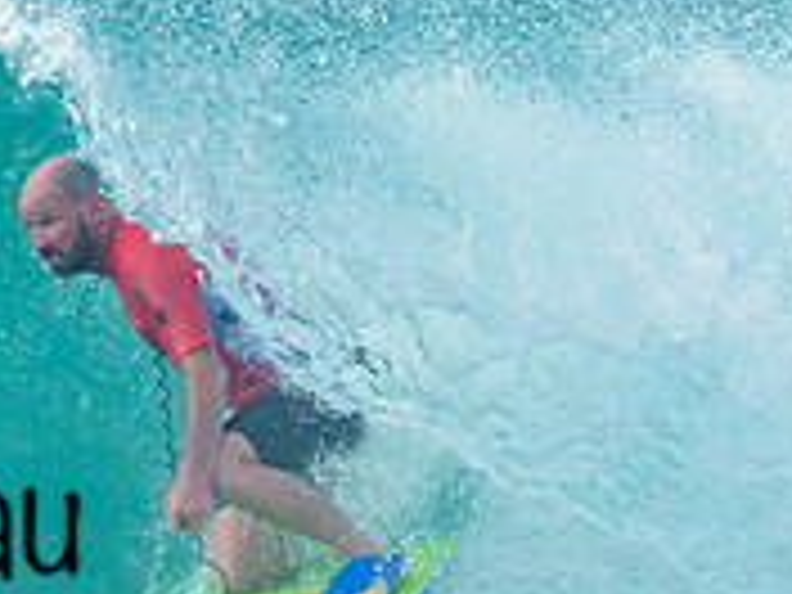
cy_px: 352
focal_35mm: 3495
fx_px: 79964
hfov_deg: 0.6
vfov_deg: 0.4
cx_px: 60
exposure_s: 1/2000
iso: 400
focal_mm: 800
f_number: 6.3
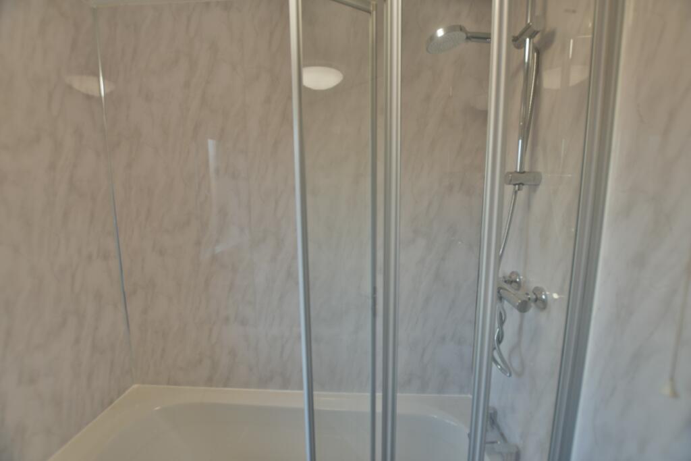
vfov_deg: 77.3
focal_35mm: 15
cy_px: 230
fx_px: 288
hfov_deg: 100.4
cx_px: 346
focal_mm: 10
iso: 100
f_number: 3.5
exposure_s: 1/30
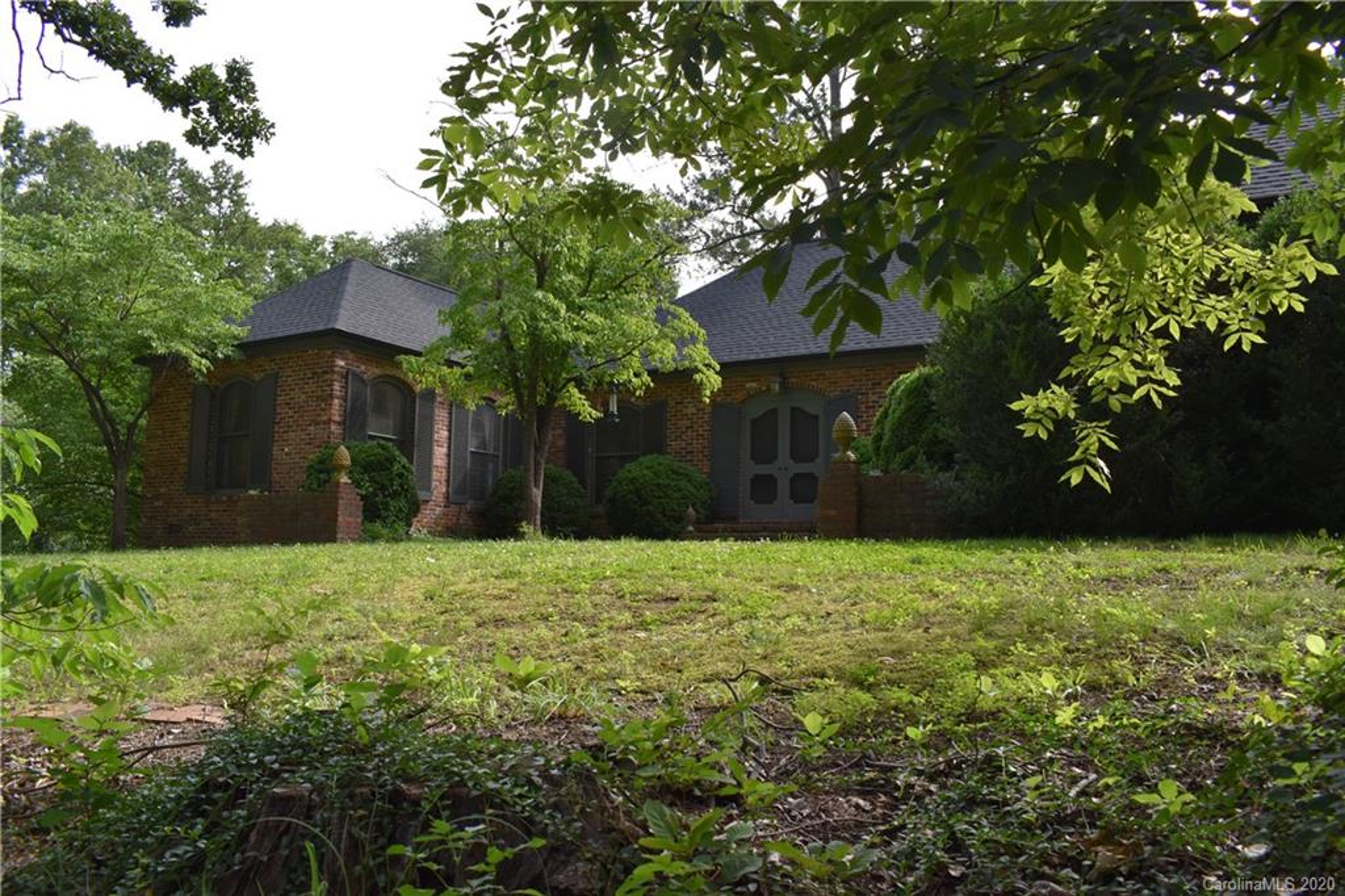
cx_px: 672
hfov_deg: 67.4
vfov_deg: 47.9
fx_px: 1008
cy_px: 448
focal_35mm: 27
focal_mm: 18
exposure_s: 1/250
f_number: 8
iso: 280
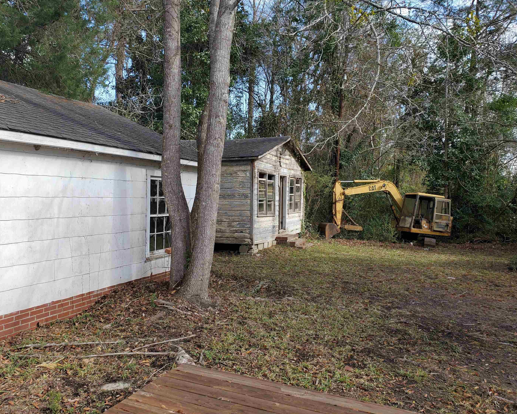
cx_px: 237
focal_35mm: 28
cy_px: 210
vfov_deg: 51.5
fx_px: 428
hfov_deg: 62.1
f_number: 2.4
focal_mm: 4.3
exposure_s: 1/536
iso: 50
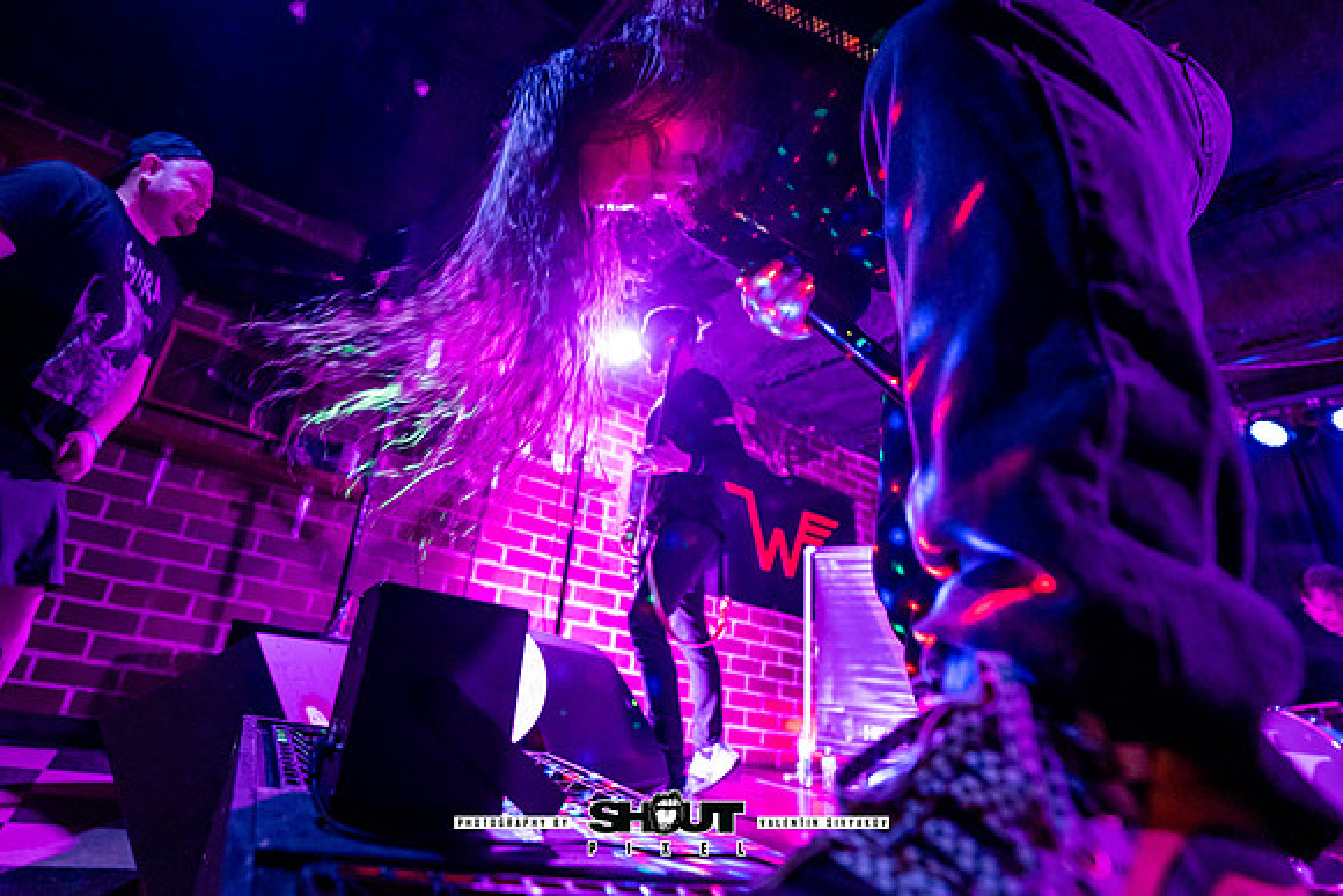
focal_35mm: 16
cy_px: 378
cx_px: 562
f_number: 2.8
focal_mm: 14
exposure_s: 1/200
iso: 1250
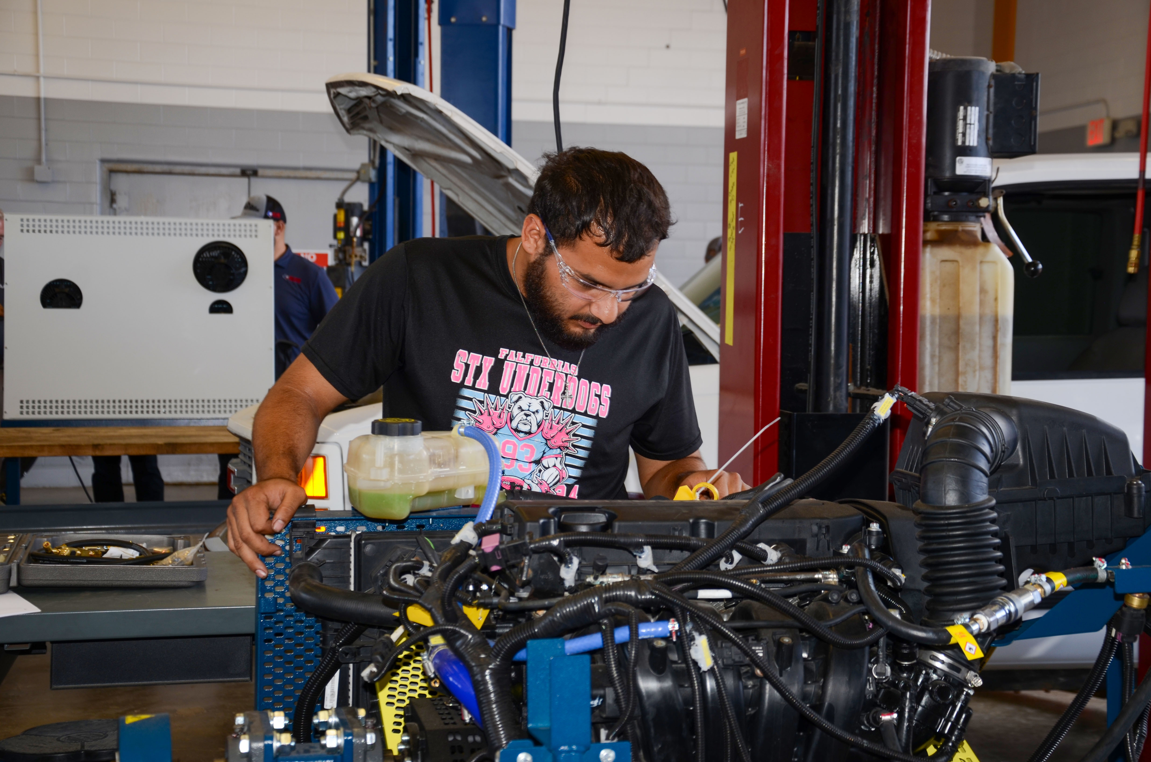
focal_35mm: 60
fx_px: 1914
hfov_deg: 33.5
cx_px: 576
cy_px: 381
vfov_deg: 22.5
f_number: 4.5
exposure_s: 1/60
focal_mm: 40
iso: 100
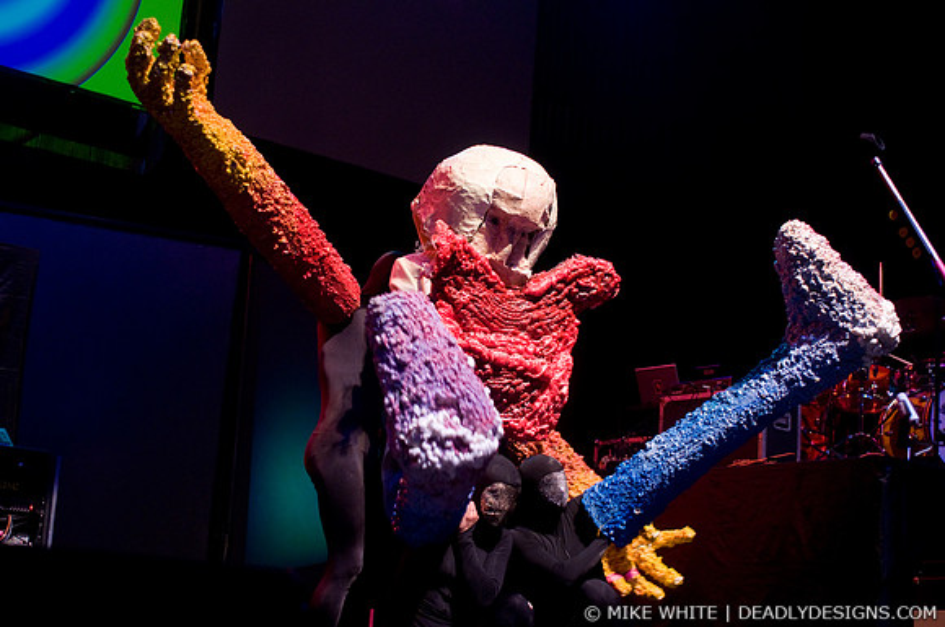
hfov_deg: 37.9
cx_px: 472
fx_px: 1376
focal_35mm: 52
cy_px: 314
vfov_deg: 25.7
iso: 640
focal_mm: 35
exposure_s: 1/125
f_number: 2.8
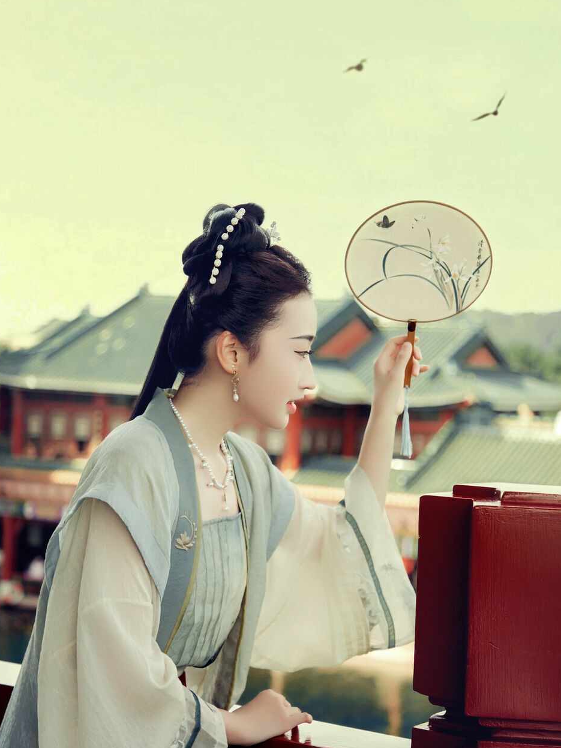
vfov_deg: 23.0
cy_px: 445
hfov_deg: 17.4
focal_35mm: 85
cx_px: 307
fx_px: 1837
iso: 100
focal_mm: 70
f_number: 4
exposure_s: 1/200
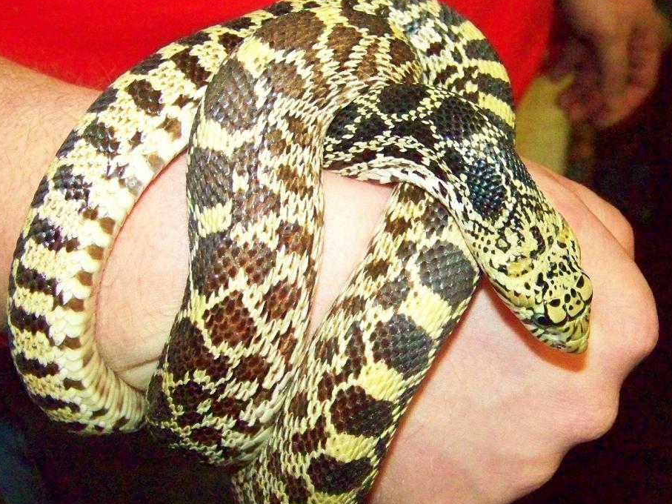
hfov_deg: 33.8
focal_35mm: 57
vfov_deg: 25.6
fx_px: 1106
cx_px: 375
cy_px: 271
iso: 1600
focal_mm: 7.6
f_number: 2.8
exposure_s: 1/500
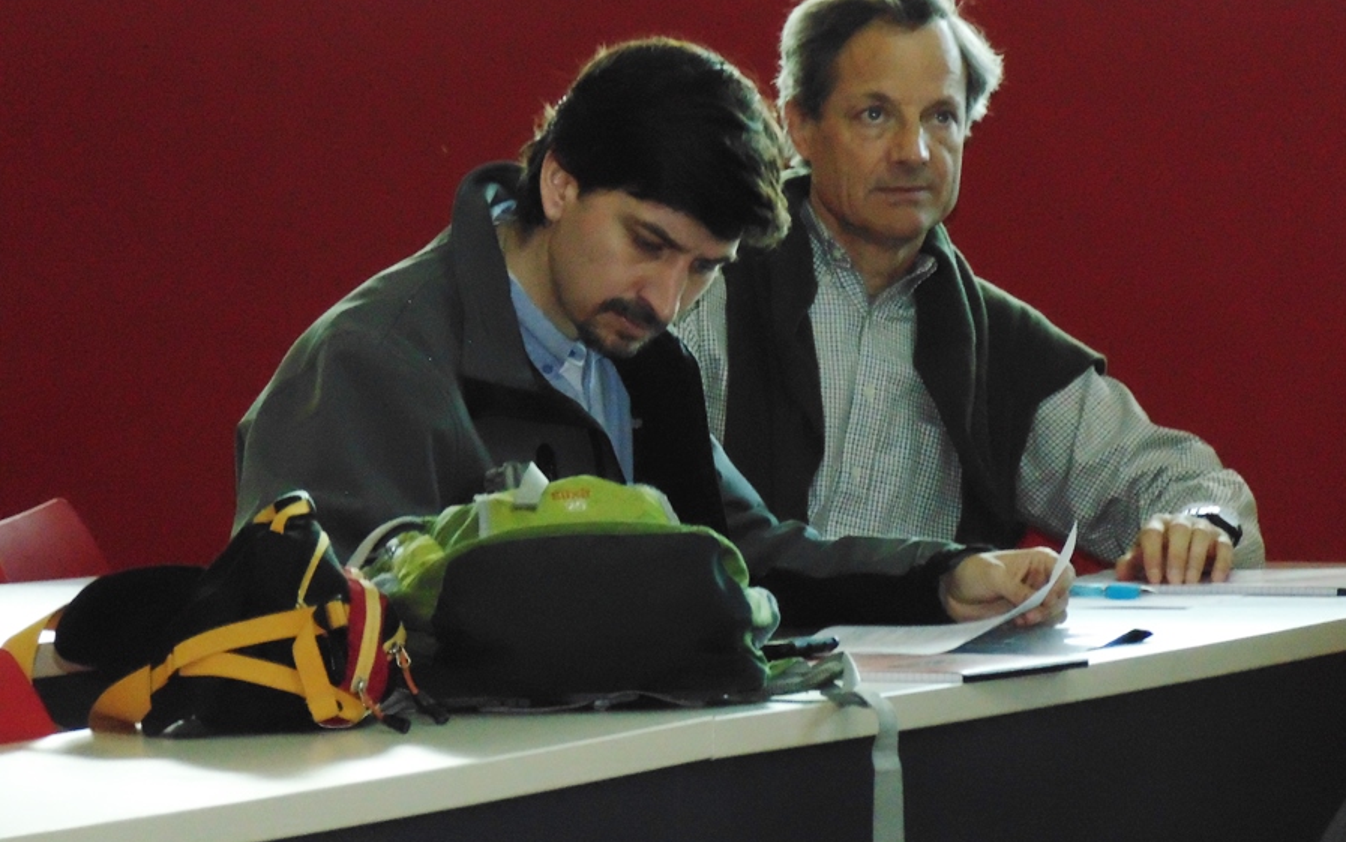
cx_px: 674
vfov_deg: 5.2
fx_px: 9209
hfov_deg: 8.4
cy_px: 433
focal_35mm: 251
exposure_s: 1/60
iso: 800
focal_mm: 42.3
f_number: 5.6
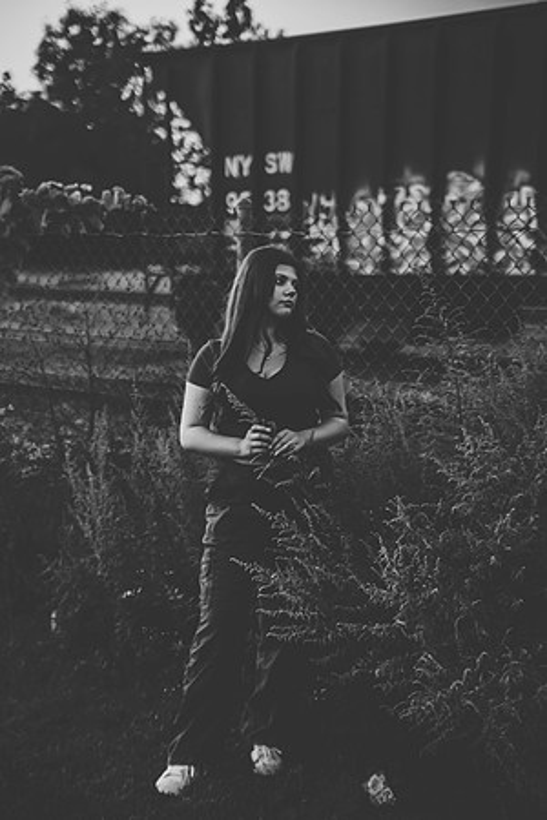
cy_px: 410
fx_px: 1709
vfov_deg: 27.0
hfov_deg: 18.2
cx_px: 274
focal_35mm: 75
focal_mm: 75
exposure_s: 1/100
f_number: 2.8
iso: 1000
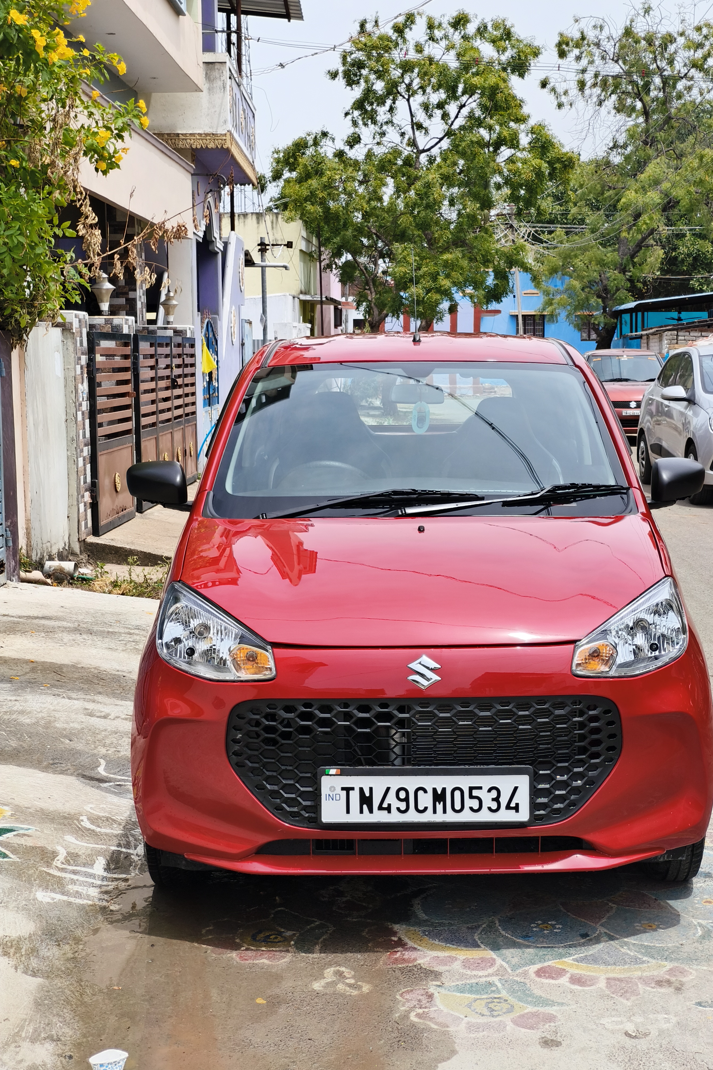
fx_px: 1575
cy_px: 543
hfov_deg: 25.5
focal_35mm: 53
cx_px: 404
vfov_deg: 37.5
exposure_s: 1/2028
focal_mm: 7.1
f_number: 1.85
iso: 101
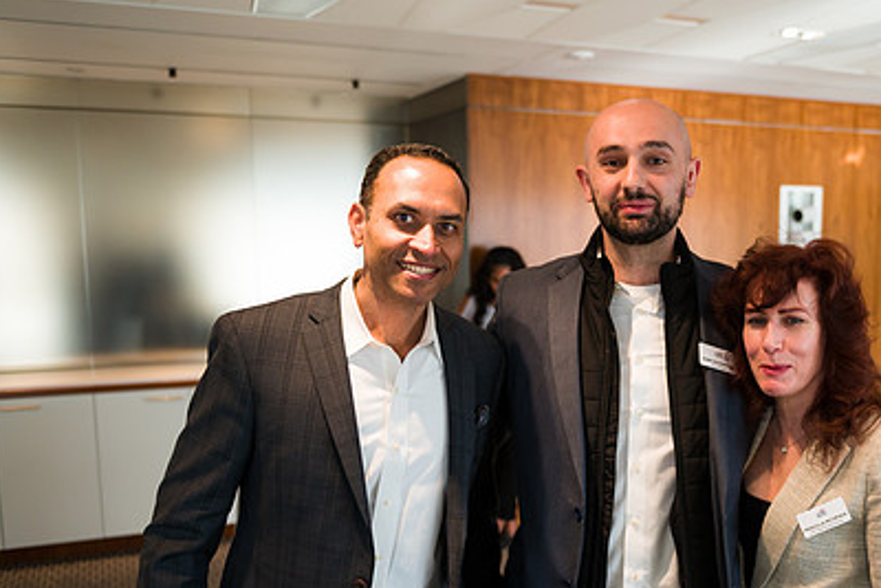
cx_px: 610
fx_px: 1028
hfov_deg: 45.4
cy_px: 372
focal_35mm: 42
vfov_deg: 31.8
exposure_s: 1/250
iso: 640
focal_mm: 29
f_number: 3.2
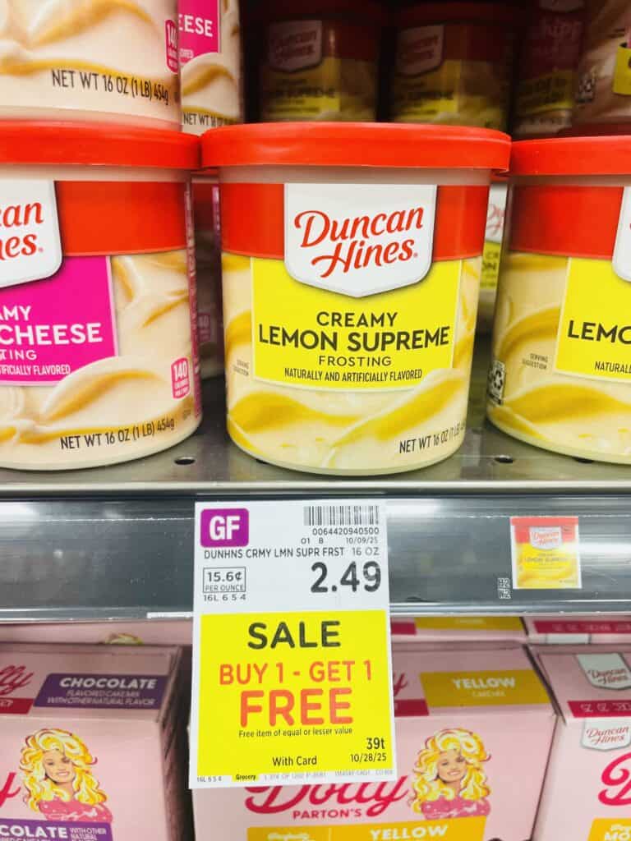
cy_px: 420
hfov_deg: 53.1
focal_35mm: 26
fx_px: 632
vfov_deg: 67.3
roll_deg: -0.5
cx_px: 316
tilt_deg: -21.1
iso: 64
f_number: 1.6
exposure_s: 1/60
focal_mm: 4.2
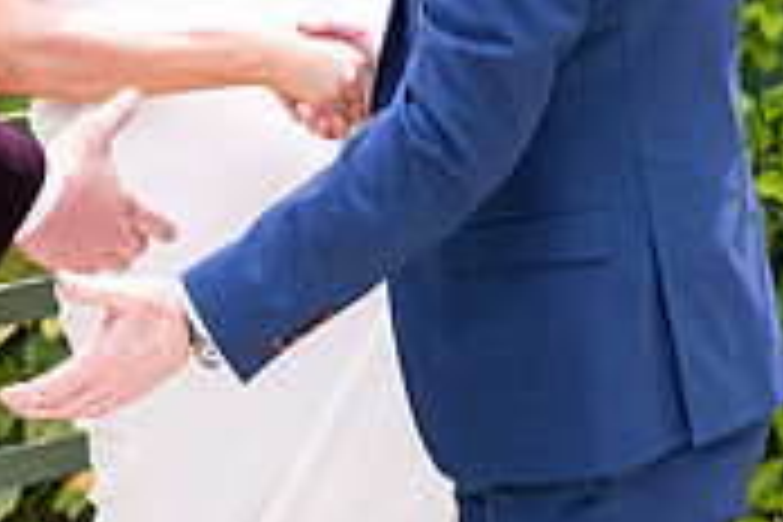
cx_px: 270
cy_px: -70
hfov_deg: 17.5
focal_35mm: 117
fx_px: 2545
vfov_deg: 11.5
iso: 250
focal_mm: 35
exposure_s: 1/2000
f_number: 3.5
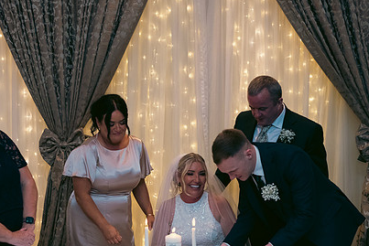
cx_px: 168
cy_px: 160
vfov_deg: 19.7
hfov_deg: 29.2
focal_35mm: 69
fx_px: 707
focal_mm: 48
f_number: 3.5
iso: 800
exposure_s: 1/160
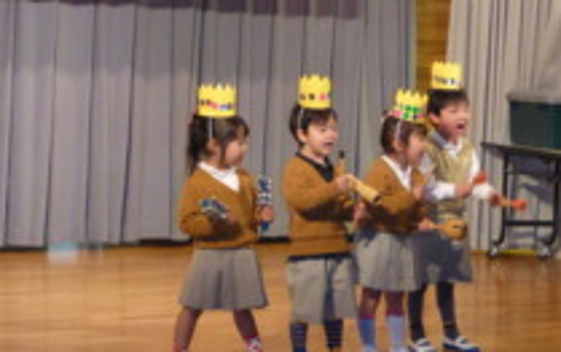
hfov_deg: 18.9
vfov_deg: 11.9
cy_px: 236
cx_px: 293
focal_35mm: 110
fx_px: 1683
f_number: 5.2
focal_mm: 11
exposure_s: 1/60
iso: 1000
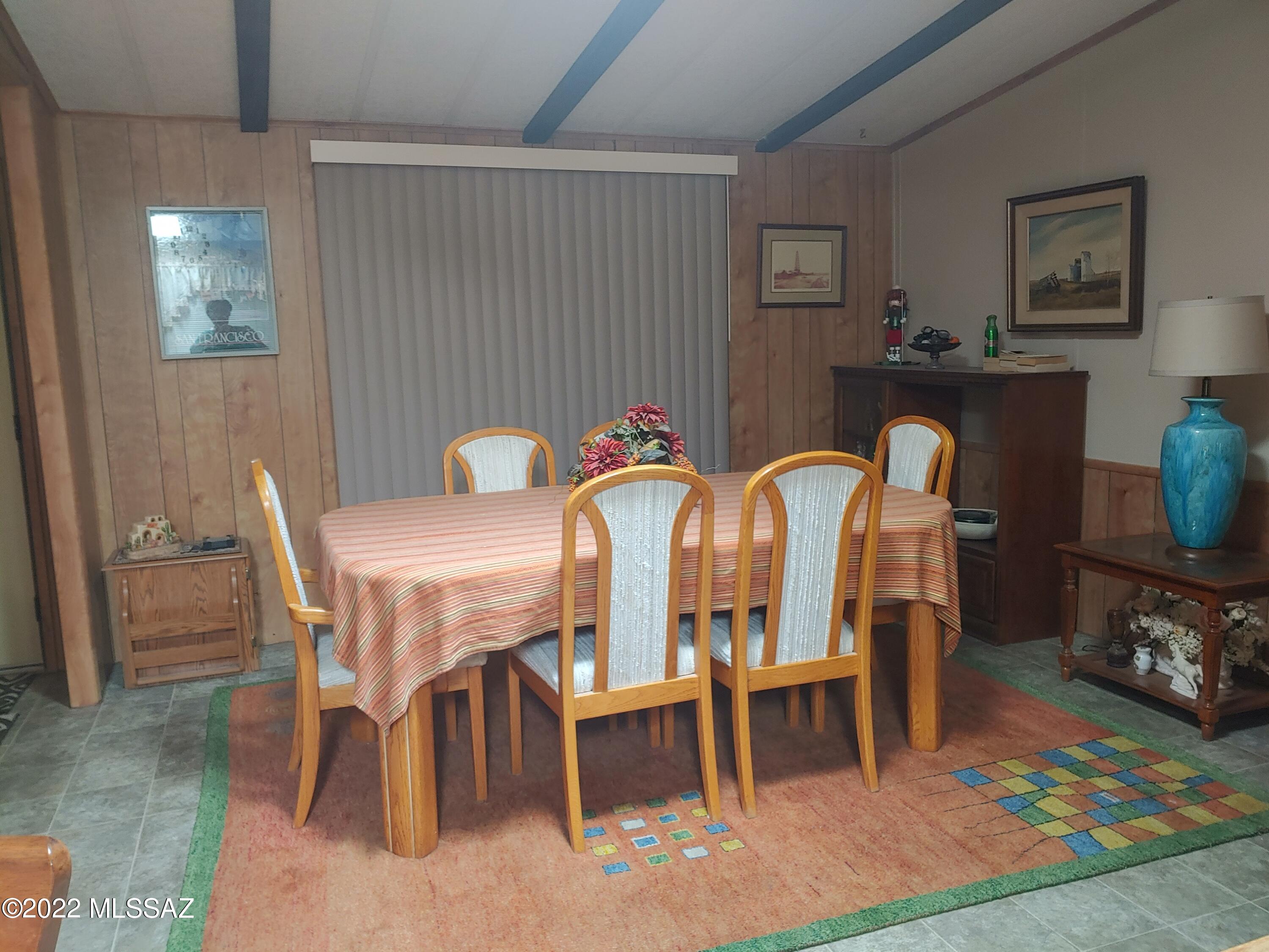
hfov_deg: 69.4
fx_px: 916
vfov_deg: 54.9
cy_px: 476
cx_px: 634
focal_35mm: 25
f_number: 1.5
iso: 200
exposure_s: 1/30
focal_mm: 4.23
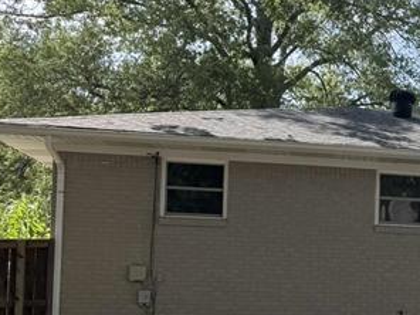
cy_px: 270
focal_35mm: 83
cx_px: 704
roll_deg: -1.3
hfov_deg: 19.2
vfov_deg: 17.6
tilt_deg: +2.0
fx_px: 1007
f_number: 1.78
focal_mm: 6.76
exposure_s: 1/842
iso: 80
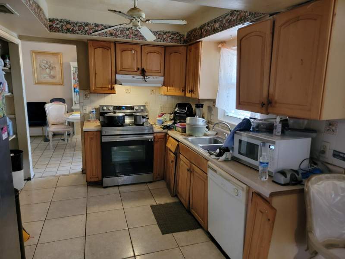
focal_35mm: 24
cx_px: 172
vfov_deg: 56.8
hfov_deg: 71.6
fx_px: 239
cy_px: 130
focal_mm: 6.7
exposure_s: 1/40
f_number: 1.8
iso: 400
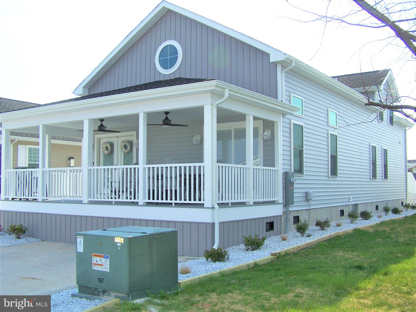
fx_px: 457
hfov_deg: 49.0
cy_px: 156
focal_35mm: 38
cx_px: 208
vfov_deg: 37.7
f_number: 4
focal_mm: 6.3
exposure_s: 1/750
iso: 80
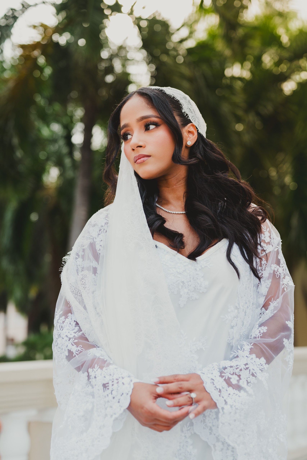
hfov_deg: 27.0
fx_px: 639
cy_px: 230
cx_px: 154
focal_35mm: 50
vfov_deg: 39.6
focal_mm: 50
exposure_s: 1/400
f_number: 2.8
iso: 200
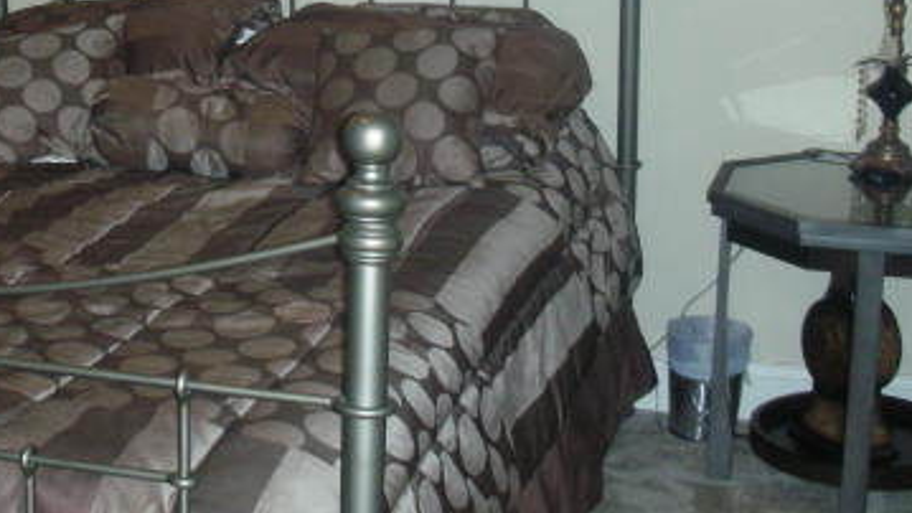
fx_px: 1645
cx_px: 251
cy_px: 48
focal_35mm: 68
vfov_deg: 17.5
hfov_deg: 30.6
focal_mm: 5.8
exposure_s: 1/60
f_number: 2.8
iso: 204
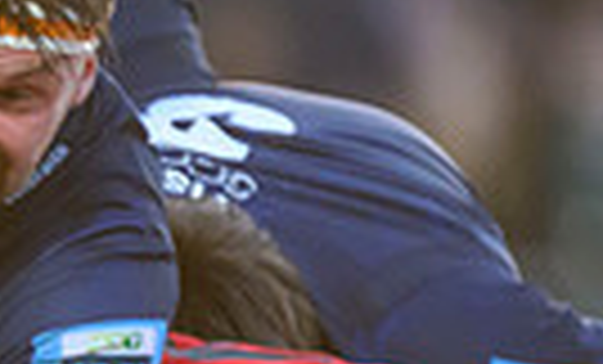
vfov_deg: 0.4
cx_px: -710
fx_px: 49552
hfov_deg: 0.7
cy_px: 538
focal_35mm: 3043
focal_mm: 560
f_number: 4
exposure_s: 1/1250
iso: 3200
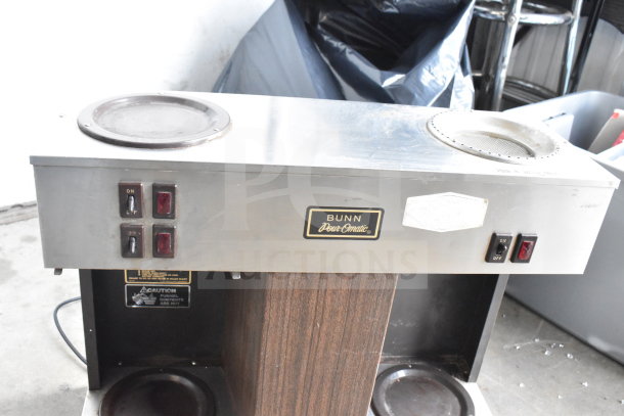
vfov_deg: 38.4
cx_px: 312
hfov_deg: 55.1
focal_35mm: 34
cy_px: 208
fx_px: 598
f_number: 7.1
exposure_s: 1/200
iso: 6400
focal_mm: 23
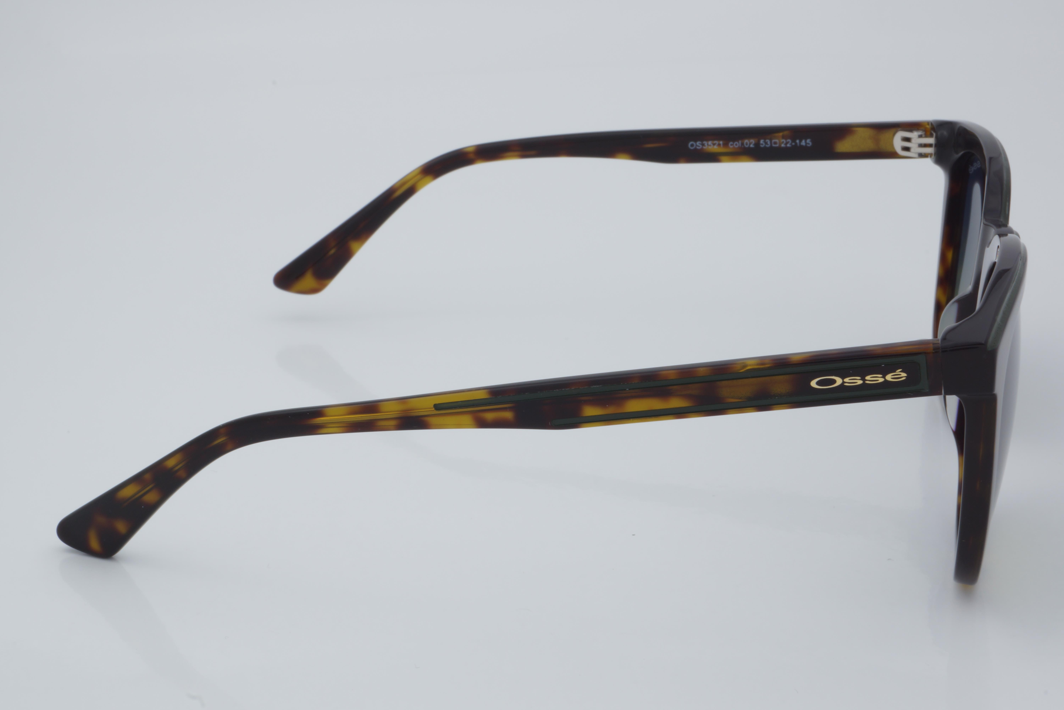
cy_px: 355
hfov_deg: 29.9
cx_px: 532
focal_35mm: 68
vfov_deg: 20.2
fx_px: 1995
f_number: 32
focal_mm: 45
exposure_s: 1/4
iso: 100
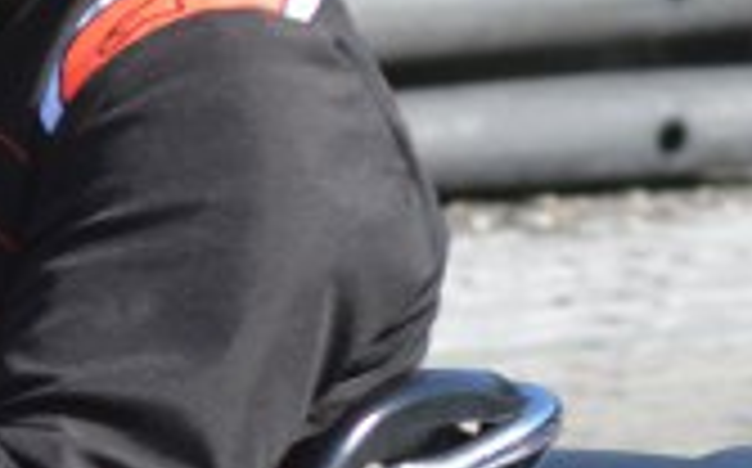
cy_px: 396
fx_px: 22050
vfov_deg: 1.2
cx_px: -356
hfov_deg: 2.0
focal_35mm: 1077
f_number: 5
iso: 400
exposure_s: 1/1250
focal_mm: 98
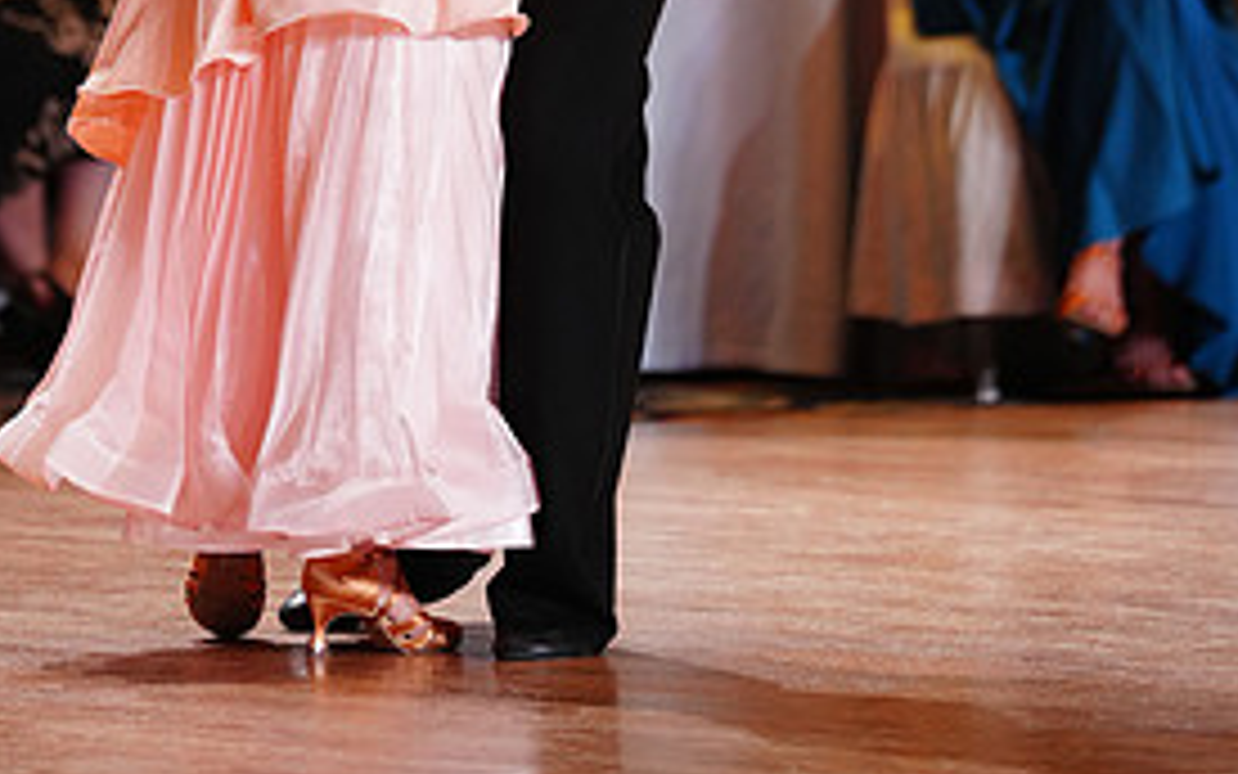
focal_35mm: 430
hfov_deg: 4.9
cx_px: 421
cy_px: -414
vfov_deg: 3.0
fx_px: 14511
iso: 1600
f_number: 2.8
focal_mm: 200
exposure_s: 1/400
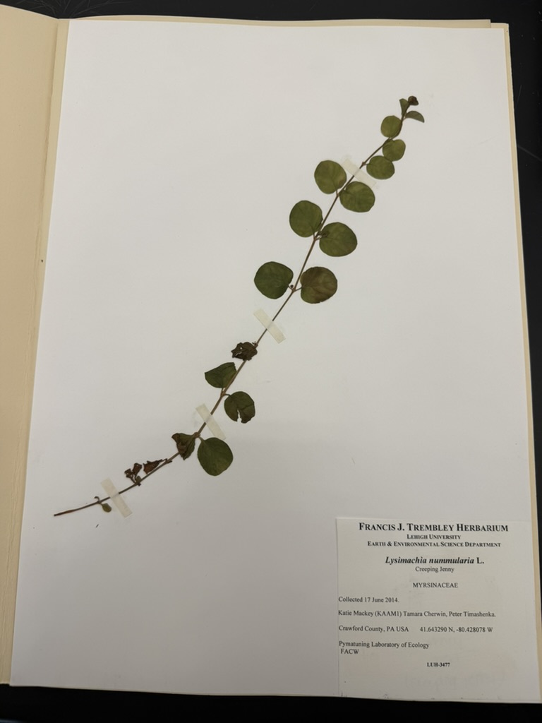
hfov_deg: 56.8
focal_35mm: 24
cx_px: 271
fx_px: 501
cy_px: 362
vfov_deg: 71.6
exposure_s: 1/219
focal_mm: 6.76
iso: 64
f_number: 1.78
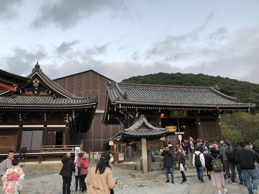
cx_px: 130
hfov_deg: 61.7
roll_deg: +1.9
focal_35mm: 29
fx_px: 217
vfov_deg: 48.2
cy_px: 97
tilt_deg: +16.3
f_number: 1.8
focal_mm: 3.99
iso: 25
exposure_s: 1/30
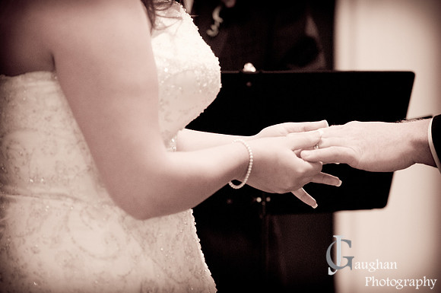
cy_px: 146
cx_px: 220
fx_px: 3028
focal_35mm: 248
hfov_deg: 8.3
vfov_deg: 5.5
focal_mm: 165
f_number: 2.8
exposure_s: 1/30
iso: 1600
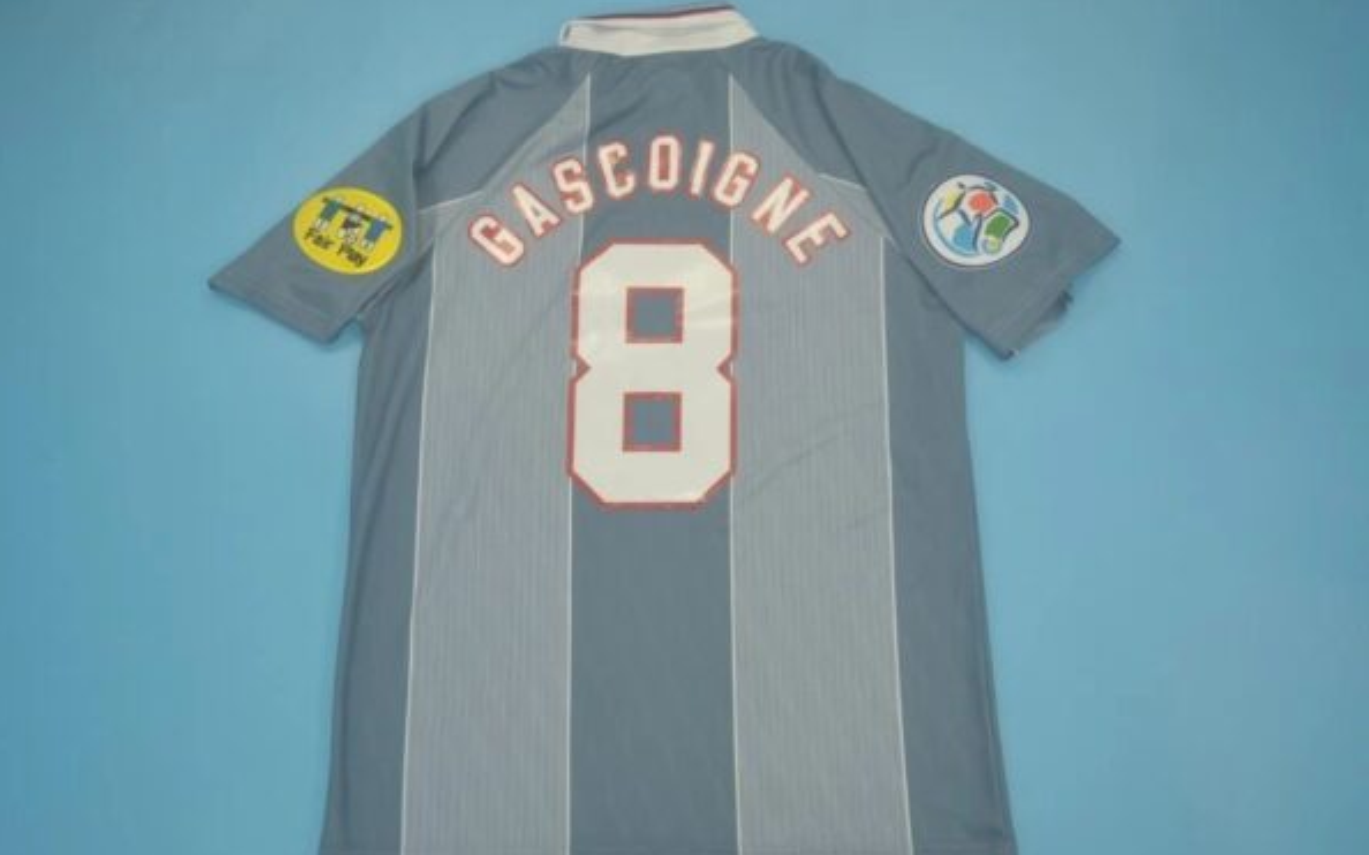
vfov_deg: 37.3
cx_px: 680
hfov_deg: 56.7
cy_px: 440
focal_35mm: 34
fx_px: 1268
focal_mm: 22
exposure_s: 1/125
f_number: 4
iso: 200
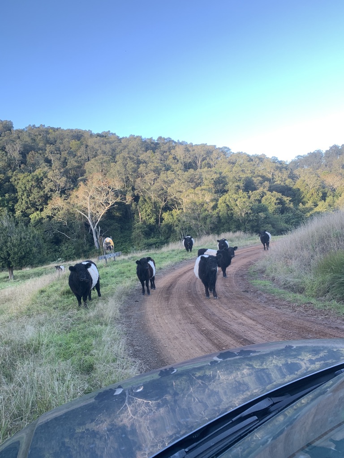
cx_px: 172
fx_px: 345
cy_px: 229
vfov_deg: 67.3
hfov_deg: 53.1
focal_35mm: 26
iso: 32
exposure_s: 1/122
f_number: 1.8
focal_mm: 4.25
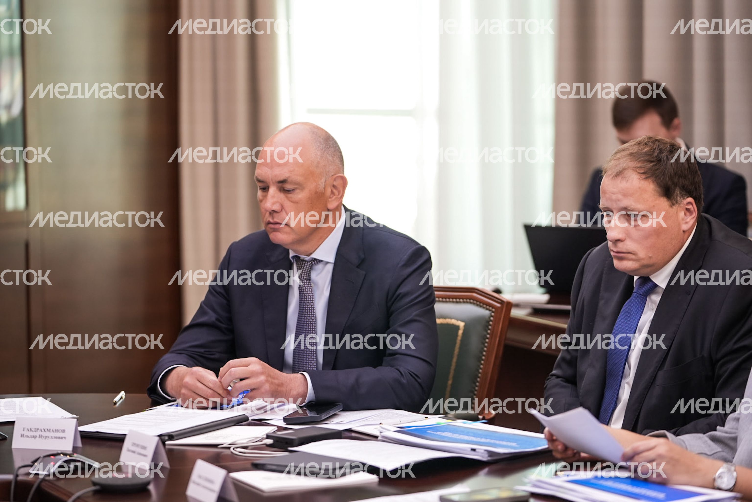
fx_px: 2487
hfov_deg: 17.2
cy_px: 251
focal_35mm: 119
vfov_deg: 11.5
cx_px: 376
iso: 800
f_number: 2.8
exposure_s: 1/125
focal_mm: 119
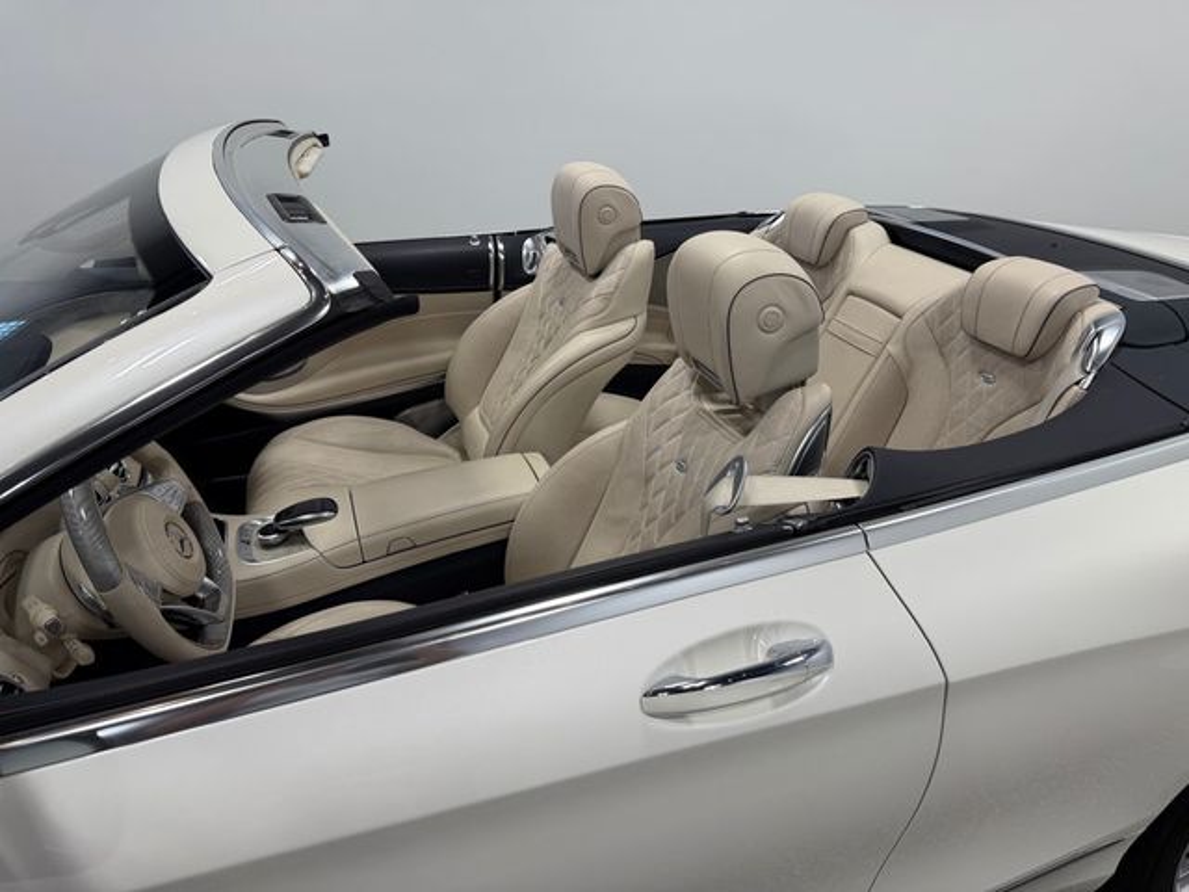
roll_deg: -0.9
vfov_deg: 56.8
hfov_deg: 71.6
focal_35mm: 24
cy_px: 446
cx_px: 594
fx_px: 824
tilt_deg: -26.8
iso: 80
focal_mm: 6.76
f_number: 1.78
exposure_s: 1/497
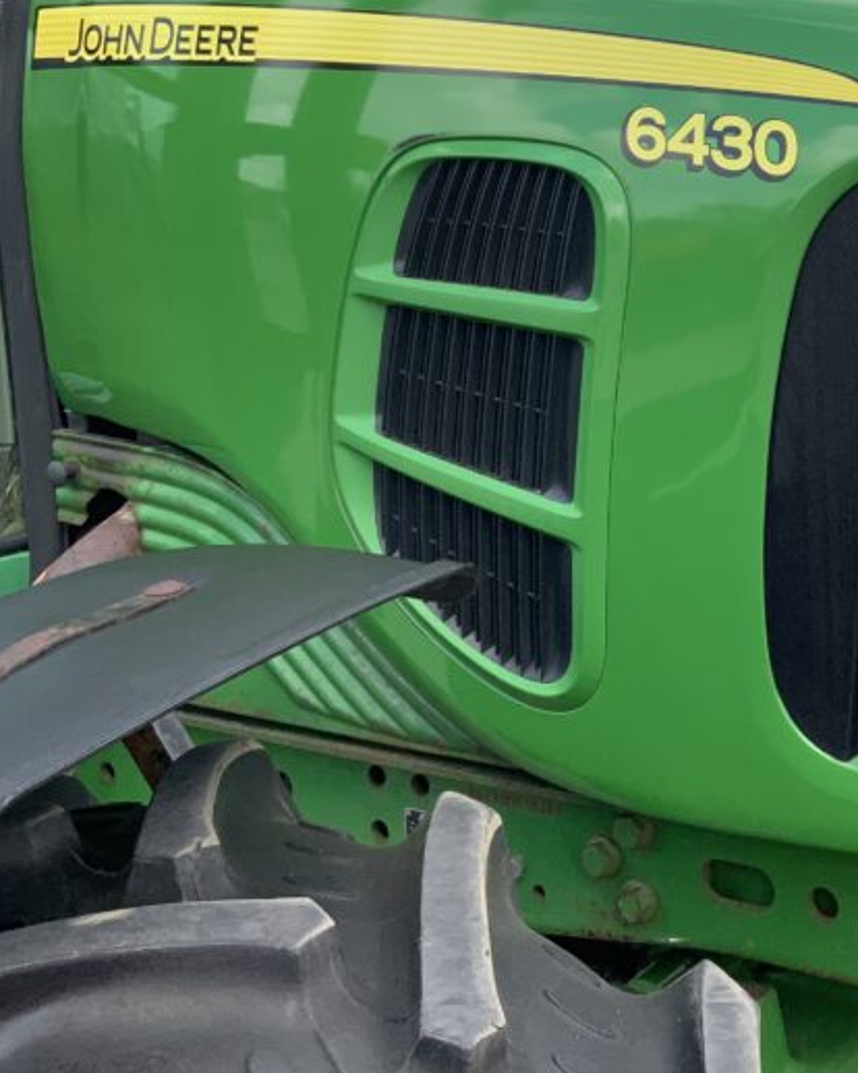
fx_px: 1779
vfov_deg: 33.3
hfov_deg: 25.8
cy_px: 346
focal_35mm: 56
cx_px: 843
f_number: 1.8
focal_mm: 3
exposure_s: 1/781
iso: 16
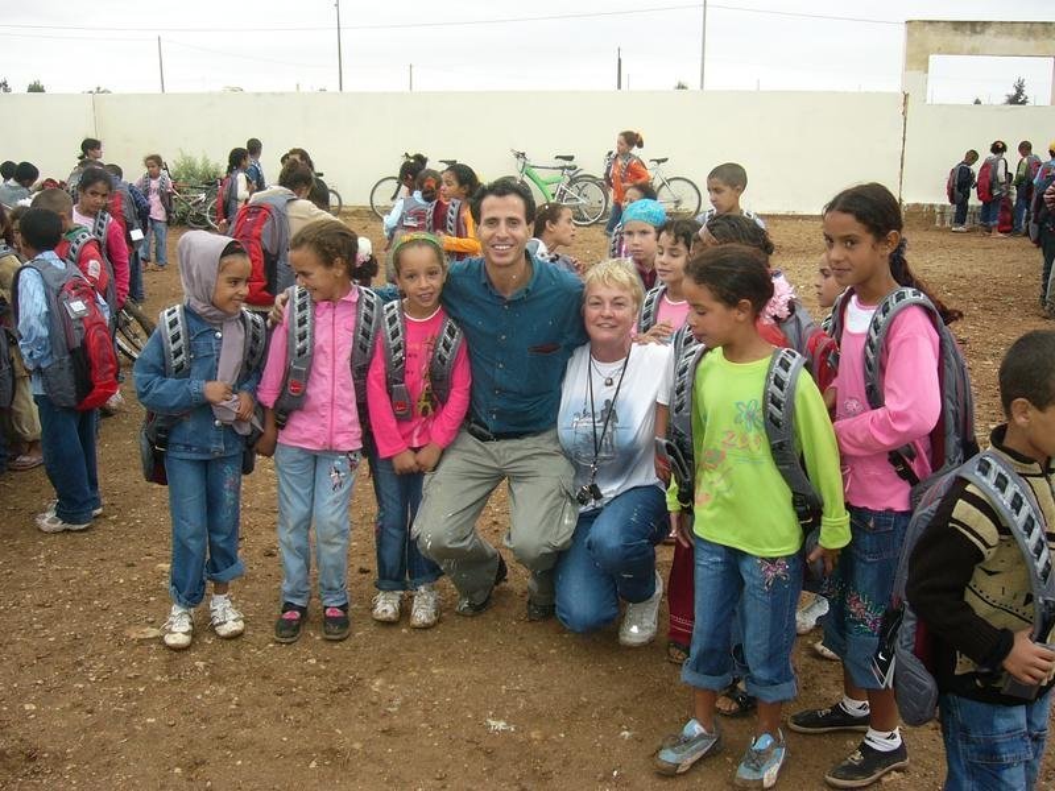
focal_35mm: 35
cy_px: 396
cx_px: 528
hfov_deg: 52.6
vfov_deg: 40.7
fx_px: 1067
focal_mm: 5.8
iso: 100
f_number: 2.8
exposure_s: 1/320
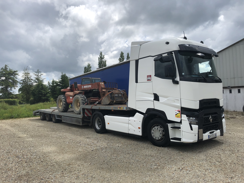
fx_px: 197
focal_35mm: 28
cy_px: 92
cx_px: 122
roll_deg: +2.8
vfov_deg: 49.7
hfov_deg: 63.4
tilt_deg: +2.7
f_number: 1.8
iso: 20
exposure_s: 1/2825
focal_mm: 3.99
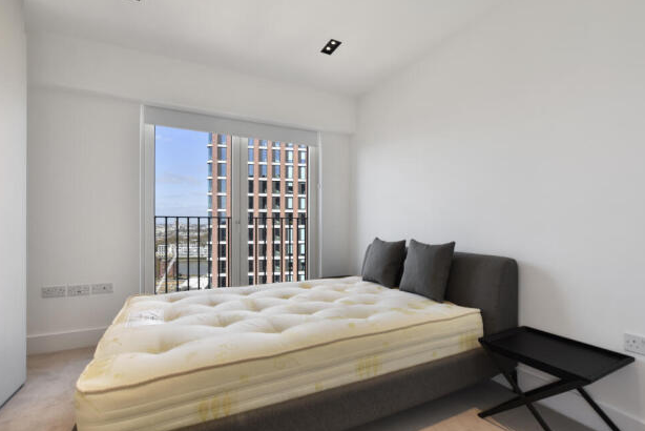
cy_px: 218
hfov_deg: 96.7
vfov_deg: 73.8
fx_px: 287
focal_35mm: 16
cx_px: 331
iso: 160
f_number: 5.6
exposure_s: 1/40
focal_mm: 10
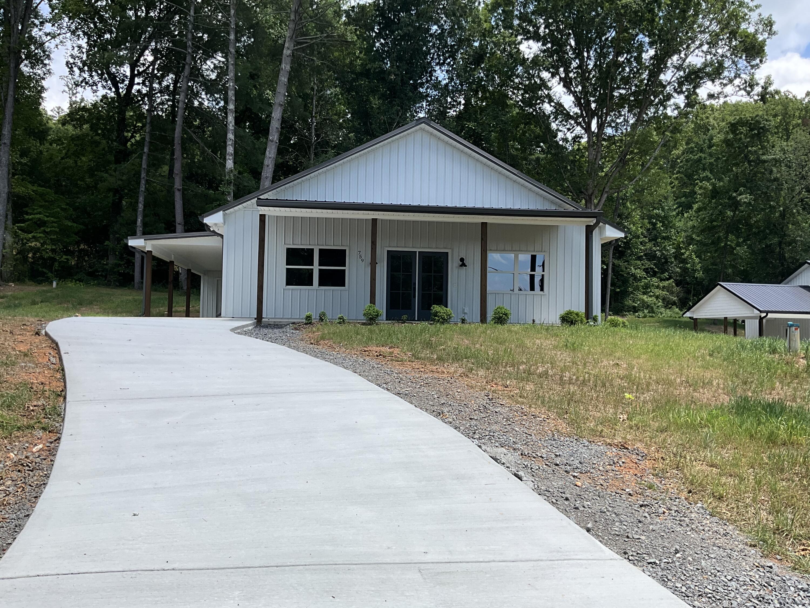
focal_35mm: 29
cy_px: 304
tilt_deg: +2.5
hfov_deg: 61.7
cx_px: 405
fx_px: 679
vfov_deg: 48.2
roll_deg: -0.4
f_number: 1.8
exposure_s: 1/1311
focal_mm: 3
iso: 25
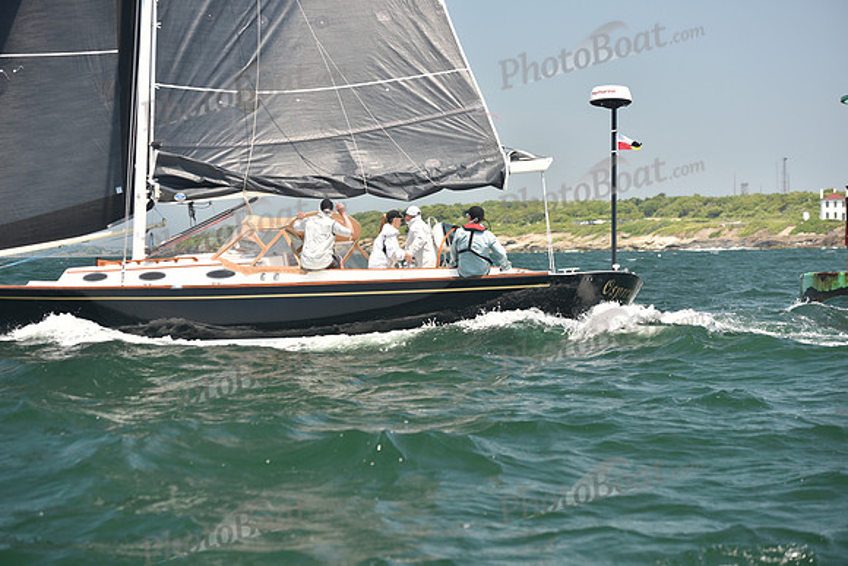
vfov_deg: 14.4
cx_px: 424
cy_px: 283
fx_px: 2238
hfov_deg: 21.5
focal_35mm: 95
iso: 250
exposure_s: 1/640
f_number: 4
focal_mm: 95
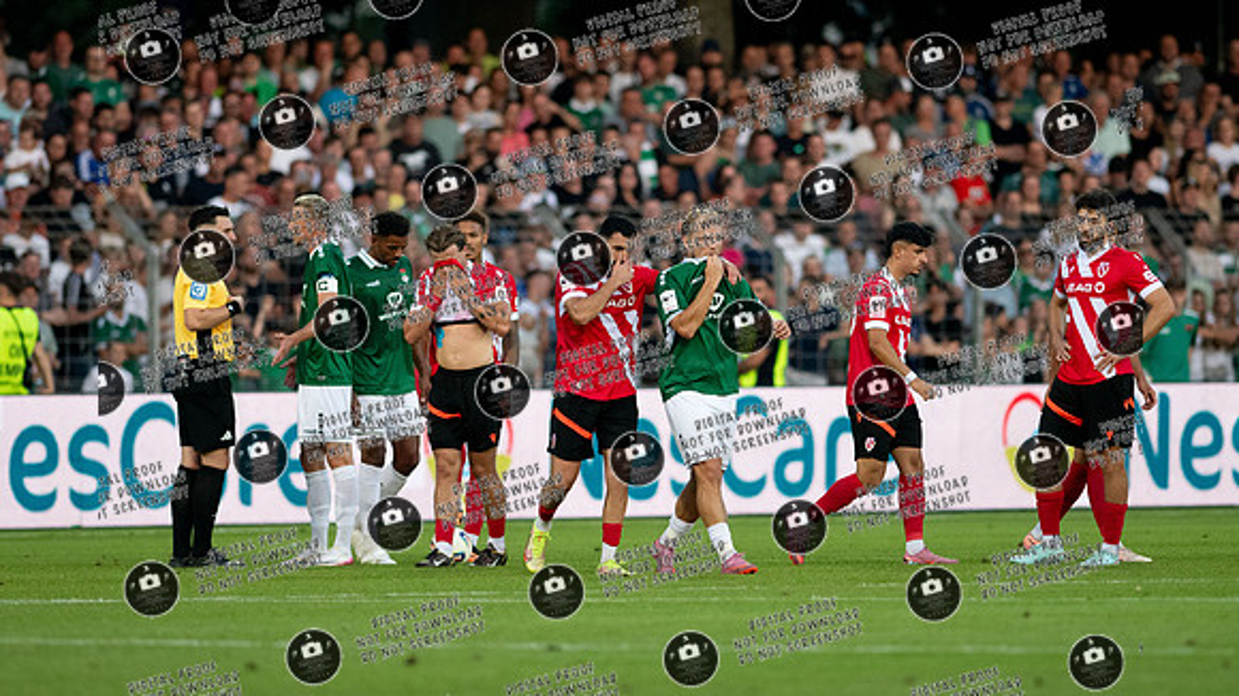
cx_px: 652
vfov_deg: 2.5
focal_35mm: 492
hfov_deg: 4.4
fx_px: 16167
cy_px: 286
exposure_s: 1/1600
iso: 2000
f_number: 3.2
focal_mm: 300
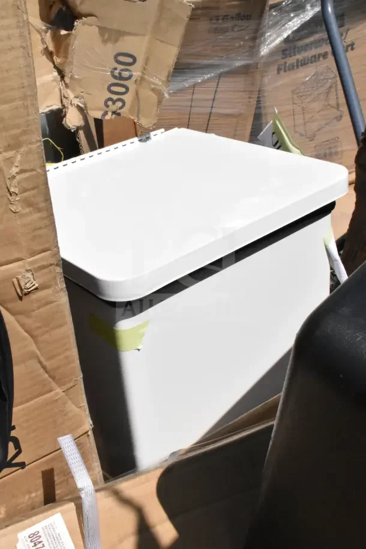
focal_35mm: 46
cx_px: 183
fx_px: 709
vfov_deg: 42.3
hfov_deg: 28.9
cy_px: 274
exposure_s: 1/2500
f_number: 25
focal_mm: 31
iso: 6400
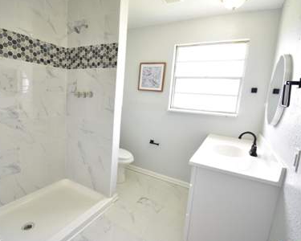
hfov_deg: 85.8
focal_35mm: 18
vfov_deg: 73.8
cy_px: 124
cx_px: 129
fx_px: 160
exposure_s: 1/30
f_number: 4.5
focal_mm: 10
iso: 320
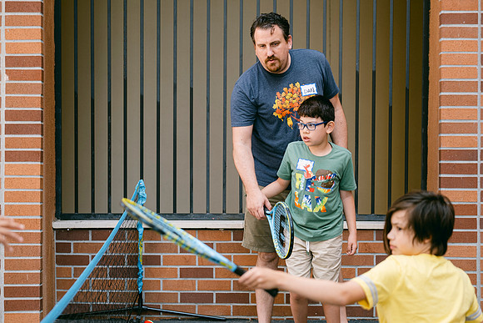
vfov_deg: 14.4
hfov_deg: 21.5
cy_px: 162
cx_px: 242
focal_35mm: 95
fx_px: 1275
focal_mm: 63.4
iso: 160
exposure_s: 1/125
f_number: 2.8
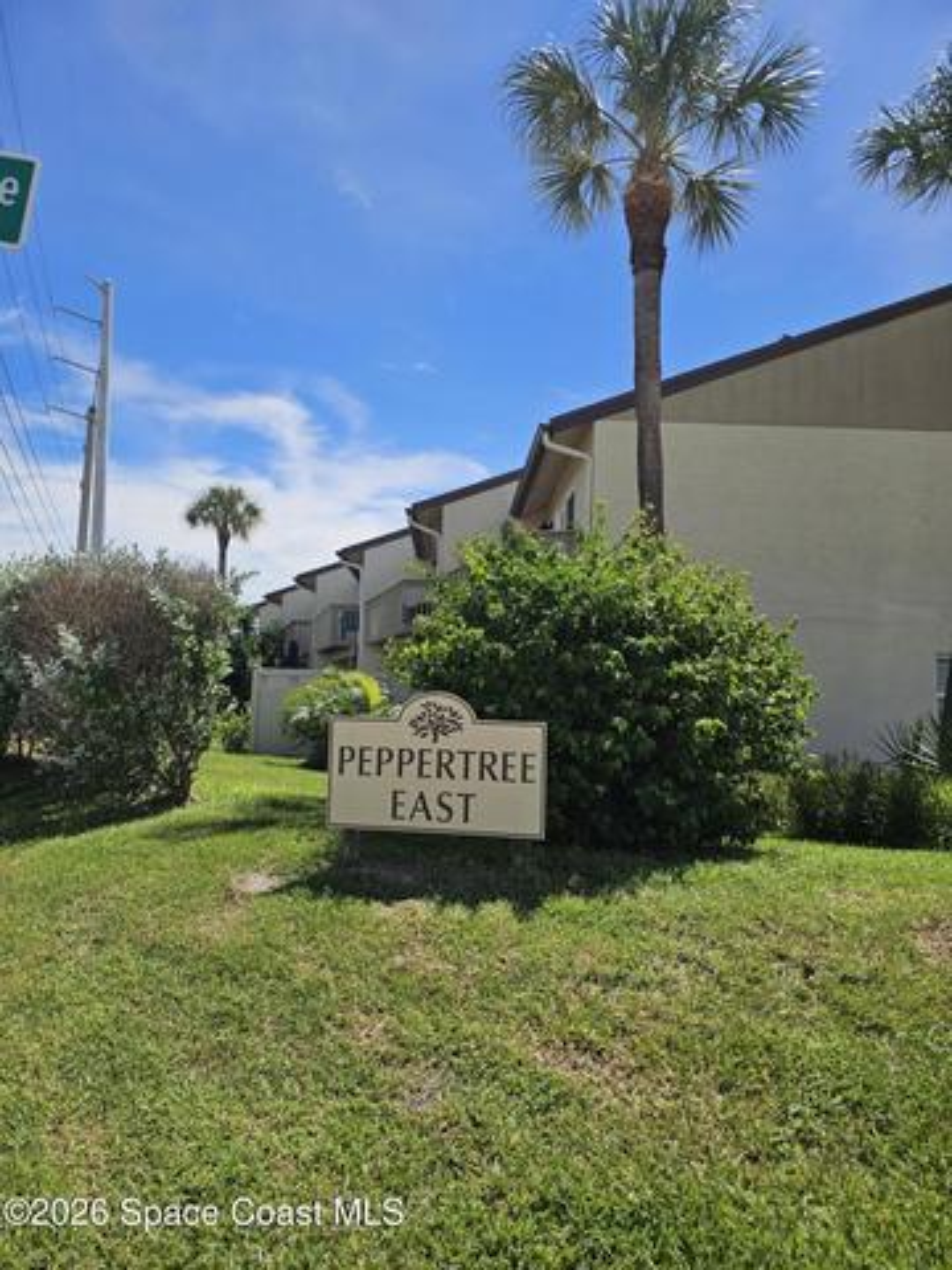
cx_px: 476
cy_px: 635
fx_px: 843
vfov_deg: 73.9
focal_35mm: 23
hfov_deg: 58.9
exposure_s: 1/1073
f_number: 1.7
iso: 10
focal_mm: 6.3
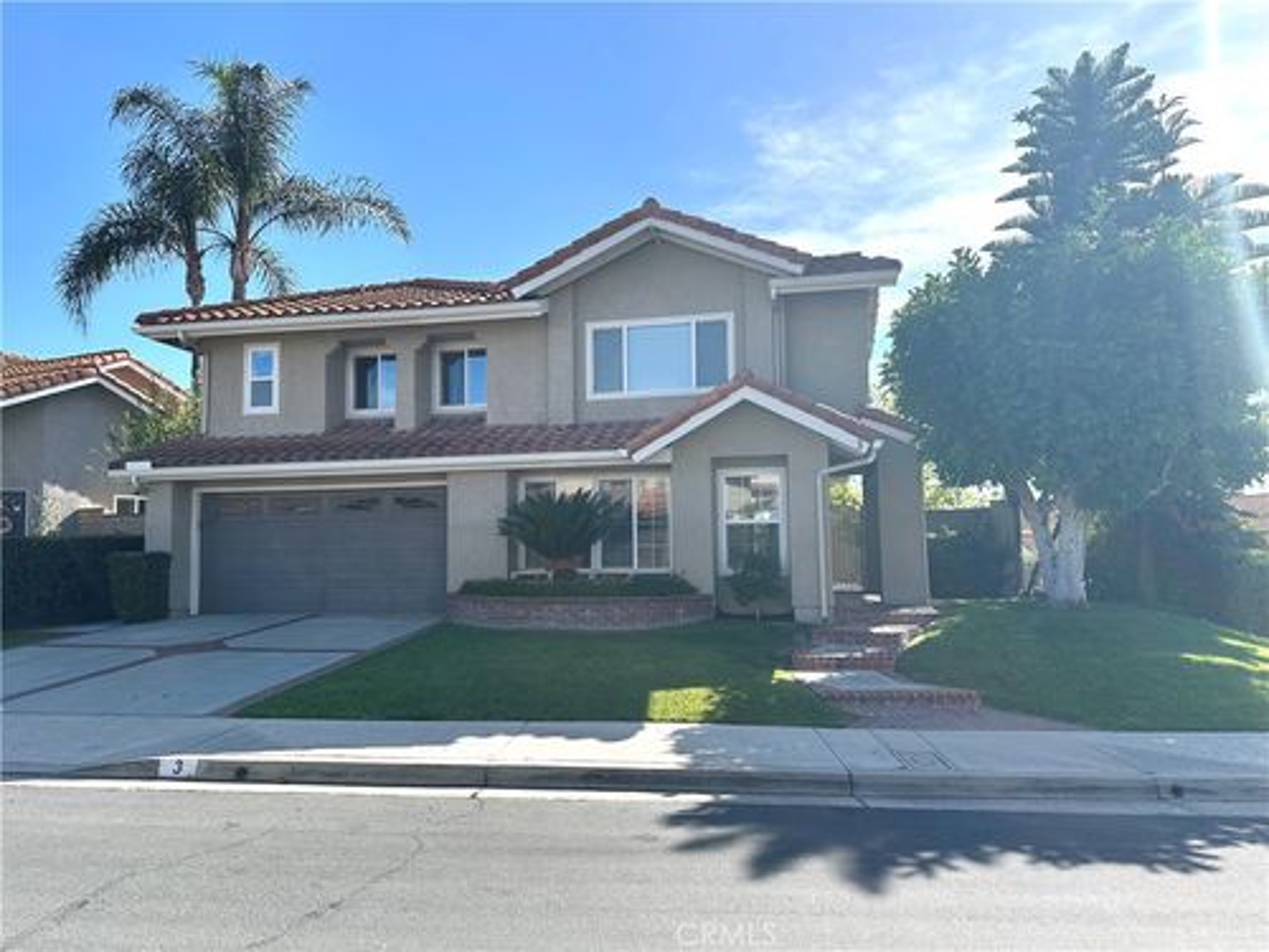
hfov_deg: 71.6
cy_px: 476
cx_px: 634
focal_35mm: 24
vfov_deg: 56.8
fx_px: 880
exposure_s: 1/3356
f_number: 1.78
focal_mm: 6.86
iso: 80
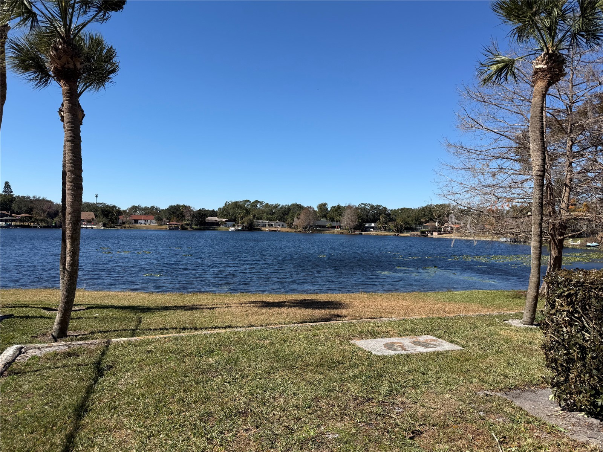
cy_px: 226
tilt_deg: +1.1
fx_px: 418
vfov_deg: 56.8
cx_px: 302
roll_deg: -0.9
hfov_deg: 71.6
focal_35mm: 24
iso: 80
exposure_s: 1/5319
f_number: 1.78
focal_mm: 6.76
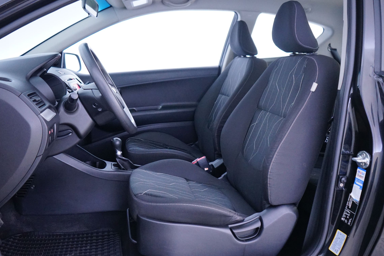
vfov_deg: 41.1
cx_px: 181
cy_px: 133
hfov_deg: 58.7
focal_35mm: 32
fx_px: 341
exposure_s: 1/25
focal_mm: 29
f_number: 3.5
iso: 3200
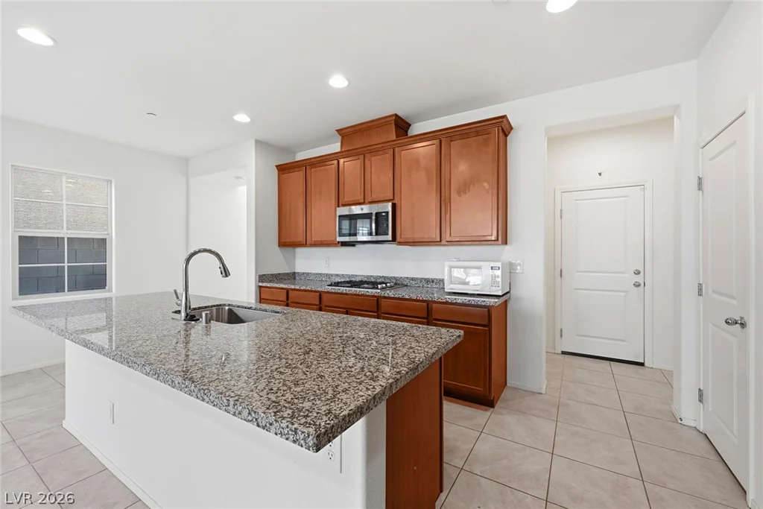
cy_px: 254
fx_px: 318
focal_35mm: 15
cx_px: 382
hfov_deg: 100.4
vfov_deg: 77.3
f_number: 10
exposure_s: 1/80
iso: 500
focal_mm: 15
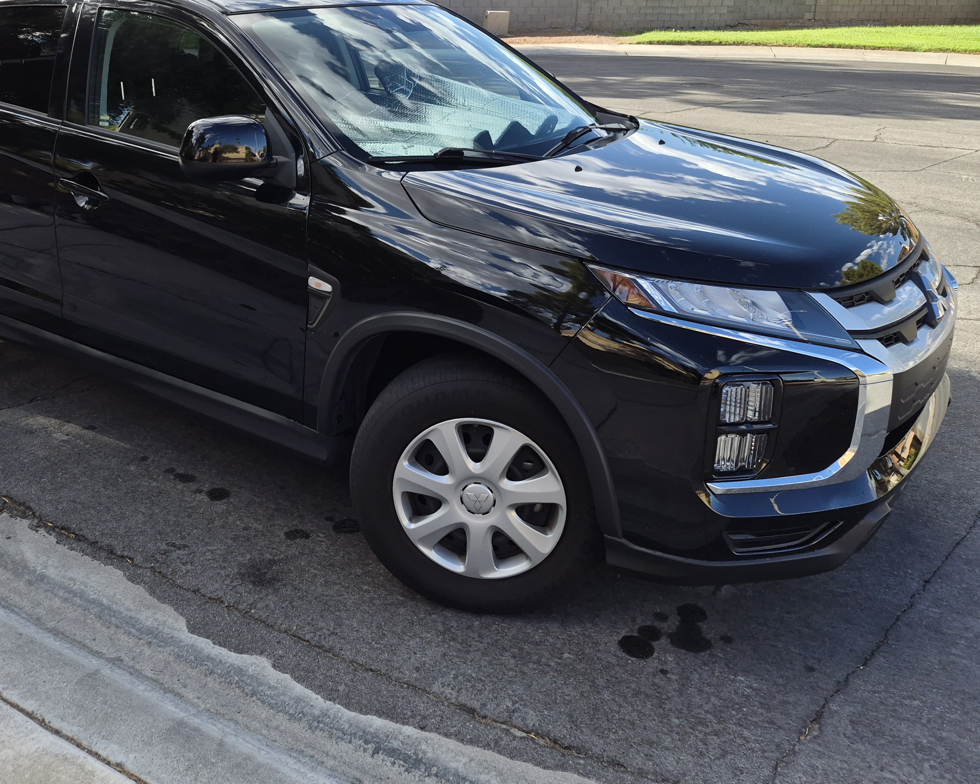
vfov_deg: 42.5
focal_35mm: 34
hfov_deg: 51.9
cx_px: 335
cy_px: 236
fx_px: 986
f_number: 1.8
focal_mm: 5.4
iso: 80
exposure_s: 1/2960
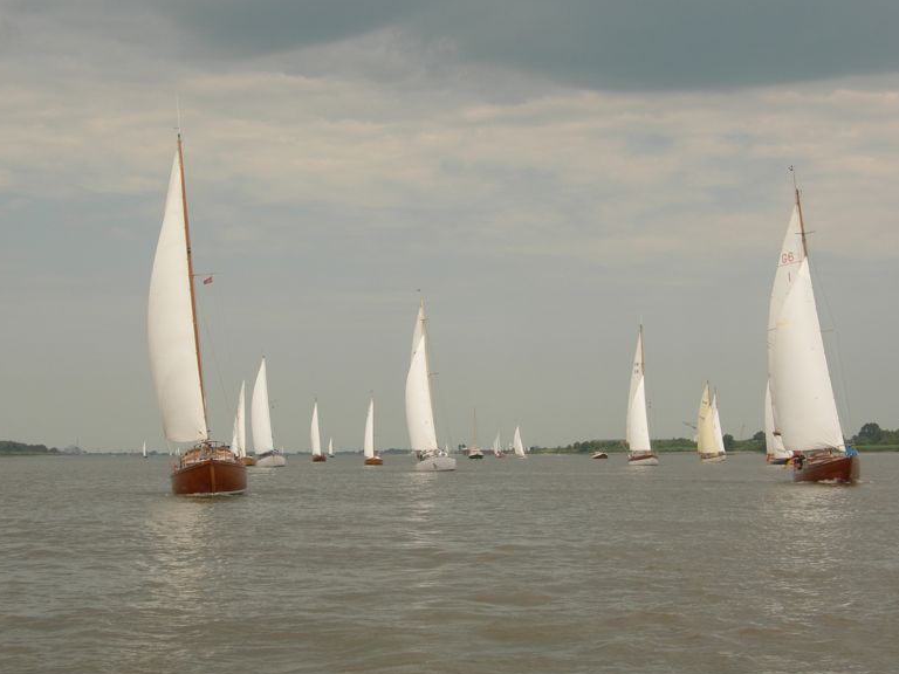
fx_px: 1948
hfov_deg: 26.0
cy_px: 329
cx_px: 458
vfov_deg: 19.6
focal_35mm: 75
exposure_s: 1/327
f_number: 6.3
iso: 50
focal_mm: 14.9
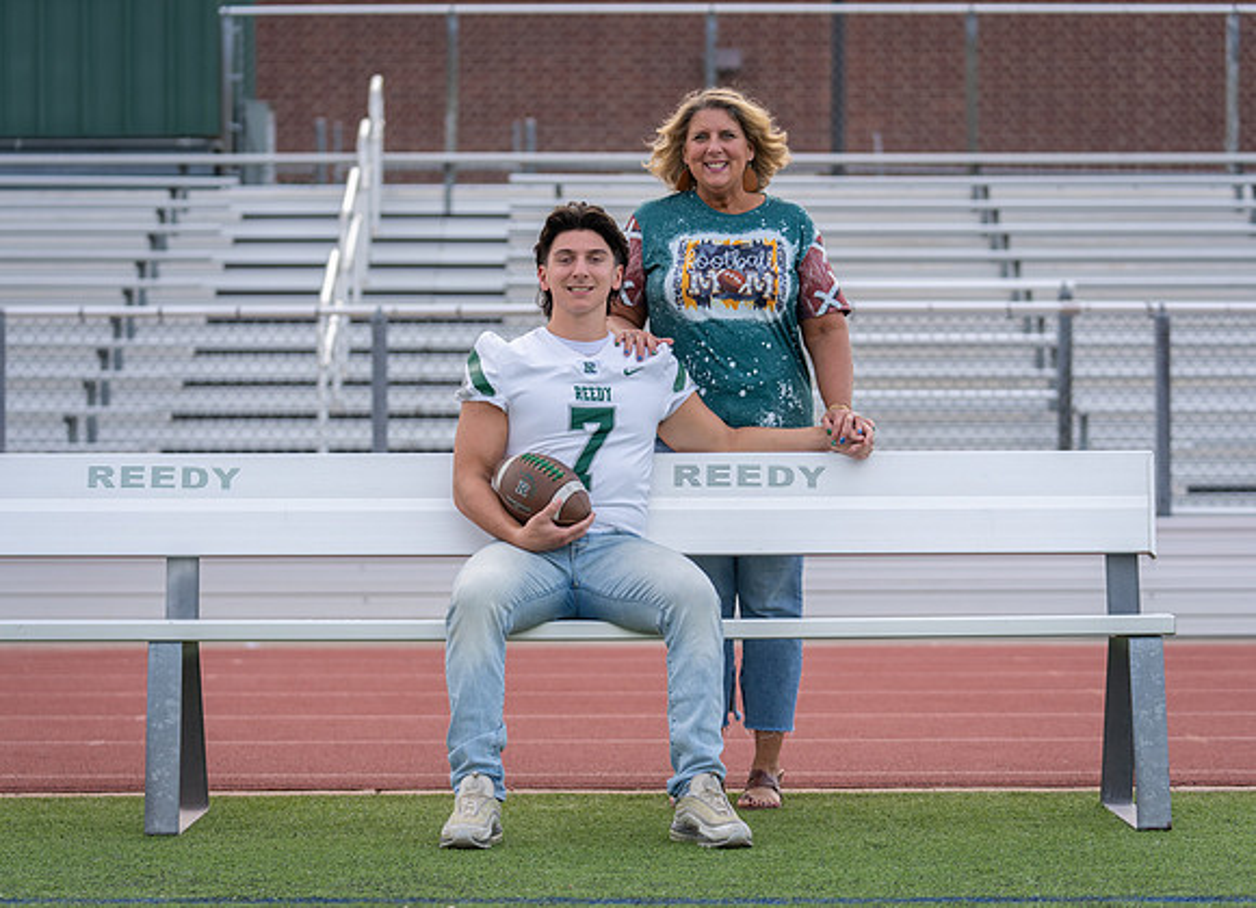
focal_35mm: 100
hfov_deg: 20.0
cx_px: 596
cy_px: 465
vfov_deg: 14.5
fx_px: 3565
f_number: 2.8
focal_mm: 88
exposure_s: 1/500
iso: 100
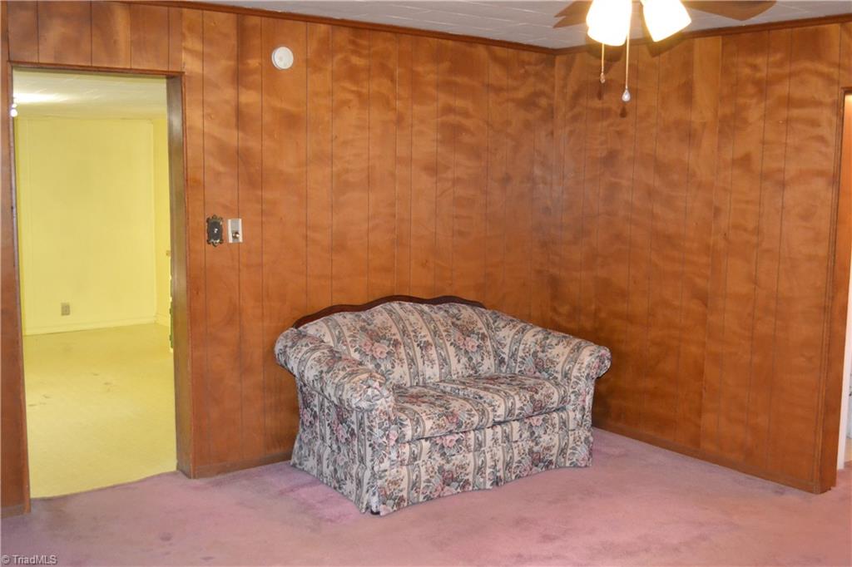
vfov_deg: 34.2
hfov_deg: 49.6
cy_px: 284
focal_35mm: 39
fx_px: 923
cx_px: 426
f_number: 4.2
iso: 3200
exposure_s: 1/60
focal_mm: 26
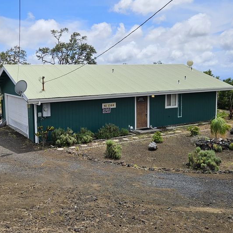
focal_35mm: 39
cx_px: 84
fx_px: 297
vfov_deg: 42.8
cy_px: 105
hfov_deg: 42.4
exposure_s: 1/2365
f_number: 1.8
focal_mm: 5.4
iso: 25
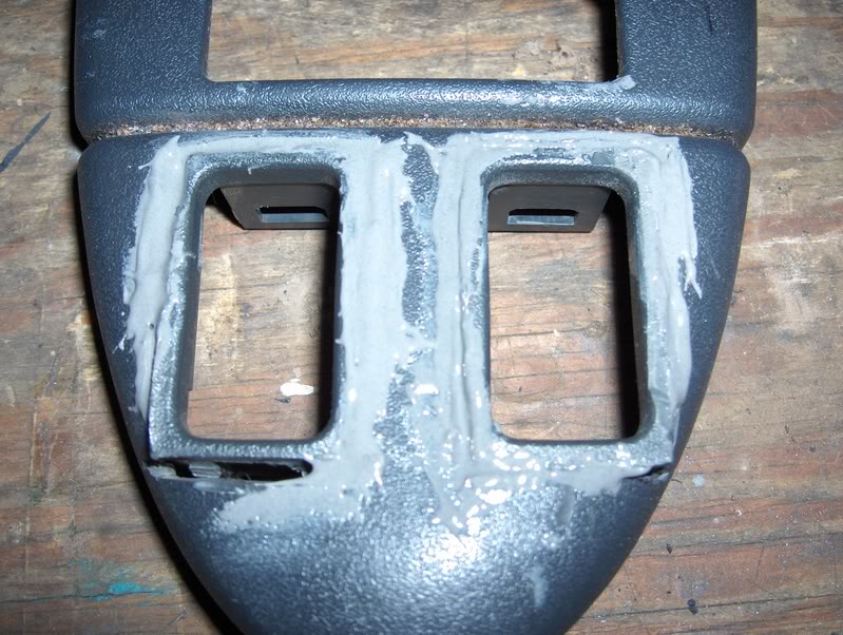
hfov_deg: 47.8
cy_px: 318
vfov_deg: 36.9
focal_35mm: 39
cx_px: 422
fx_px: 951
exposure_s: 1/60
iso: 100
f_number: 4.8
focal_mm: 8
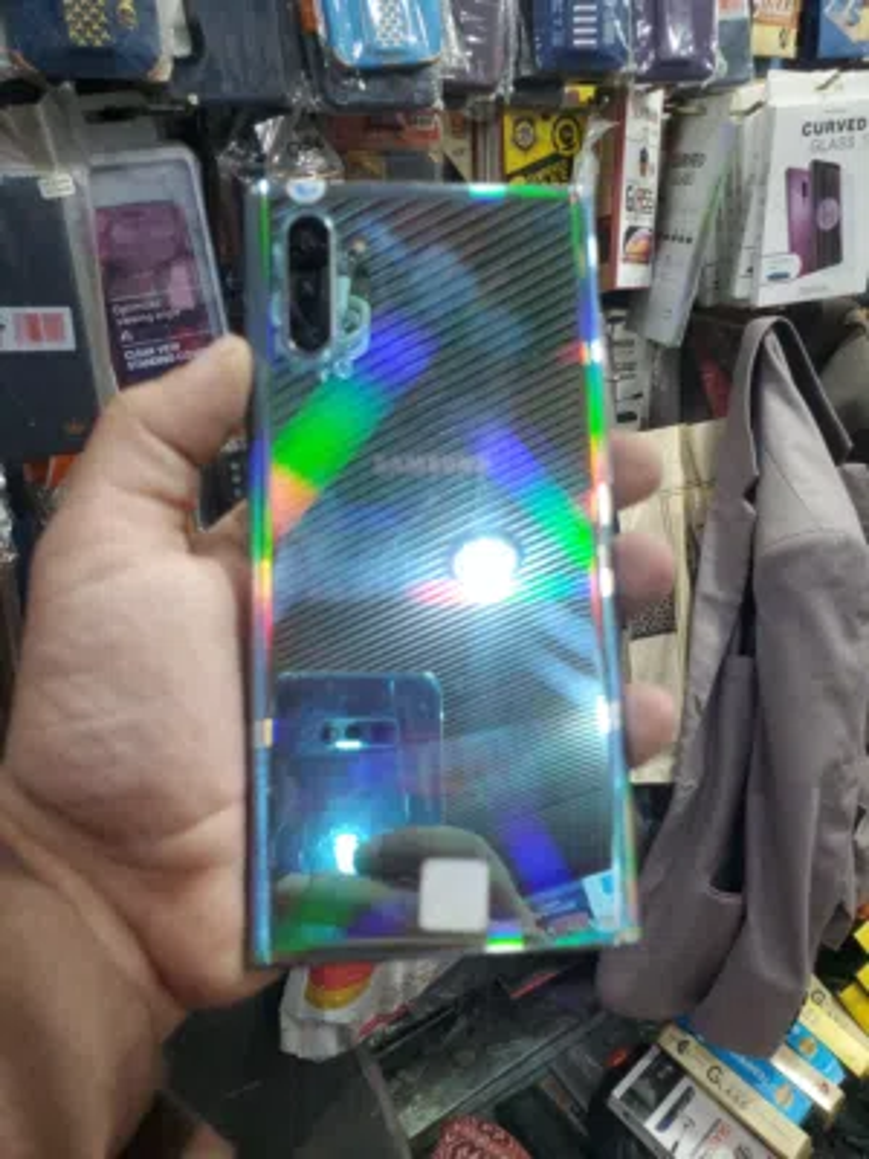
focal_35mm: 26
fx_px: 870
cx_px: 434
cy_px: 580
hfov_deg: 53.1
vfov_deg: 67.3
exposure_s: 1/40
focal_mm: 4.3
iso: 320
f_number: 2.4
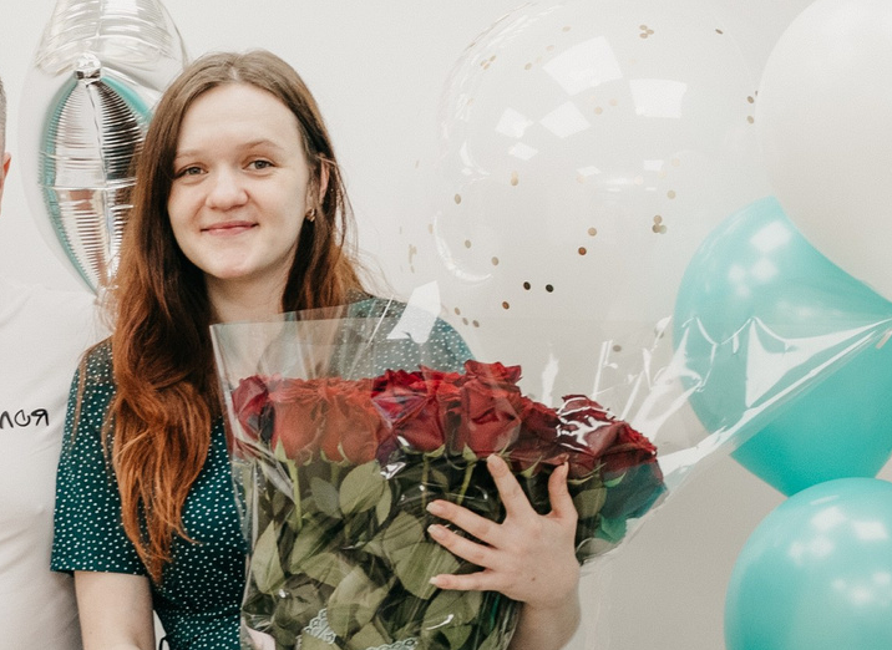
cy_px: 687
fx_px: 3470
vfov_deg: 10.6
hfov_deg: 14.4
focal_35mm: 136
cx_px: -54
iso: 400
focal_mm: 35
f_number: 4
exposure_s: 1/160
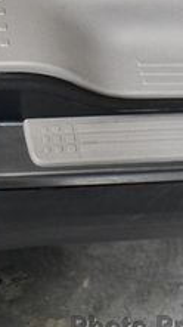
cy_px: 40
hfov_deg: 12.8
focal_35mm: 94
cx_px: 53
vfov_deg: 22.2
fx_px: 812
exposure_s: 1/80
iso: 3200
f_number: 3.8
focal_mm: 21
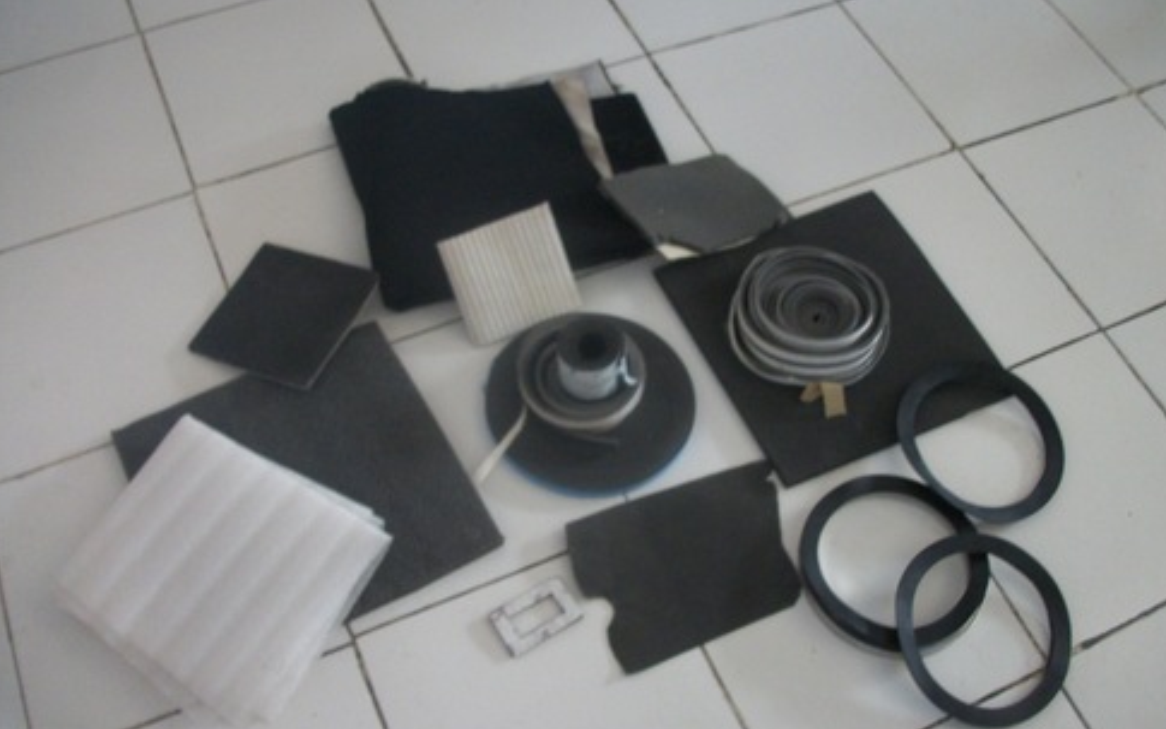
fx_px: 1112
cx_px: 591
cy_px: 410
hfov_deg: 55.3
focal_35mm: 35
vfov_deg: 36.2
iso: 250
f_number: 2.9
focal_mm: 5.7
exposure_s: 1/8
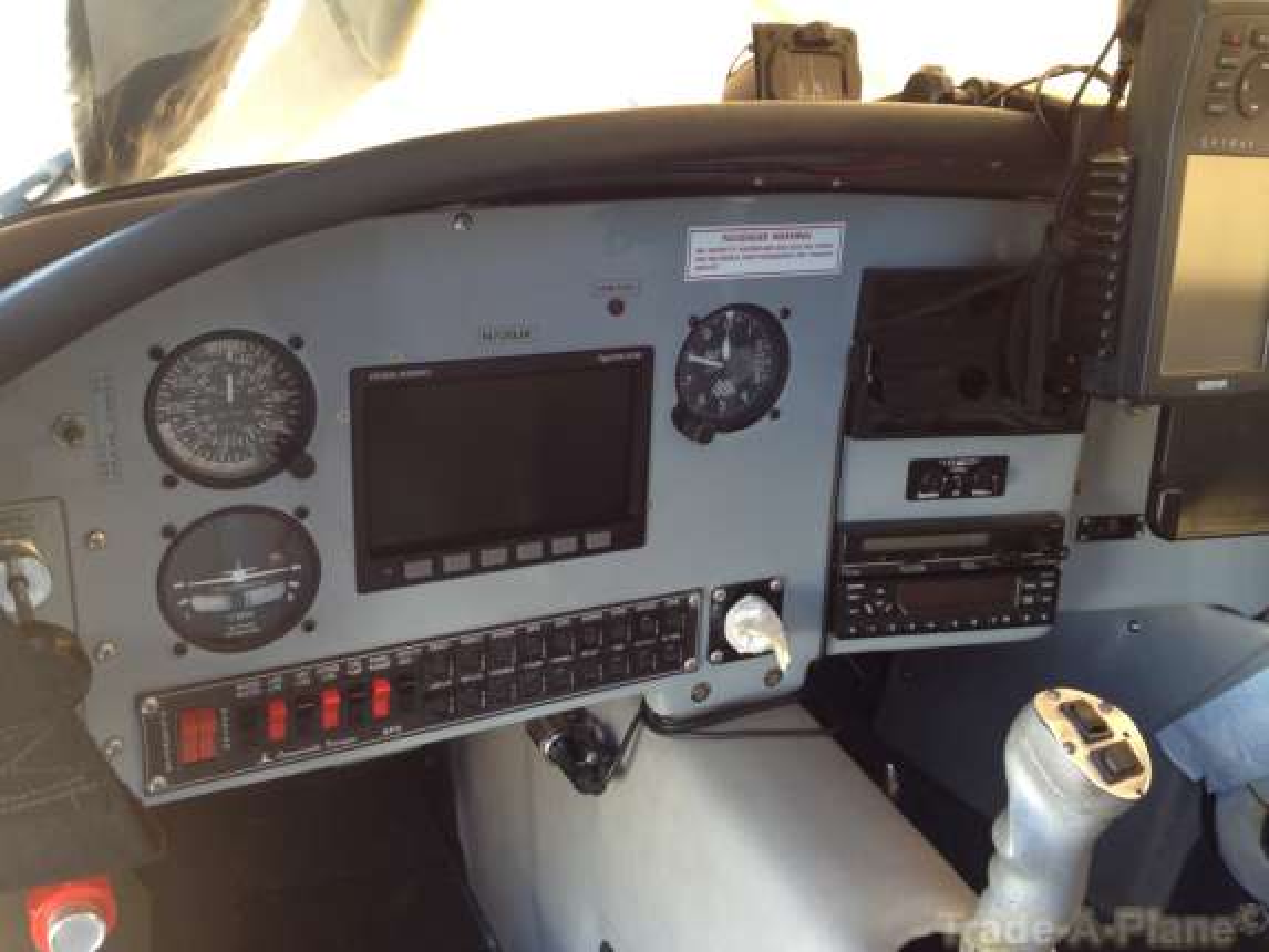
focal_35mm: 35
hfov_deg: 52.6
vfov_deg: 40.7
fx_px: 1283
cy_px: 476
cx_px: 634
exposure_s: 1/30
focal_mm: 4.28
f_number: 2.4
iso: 64
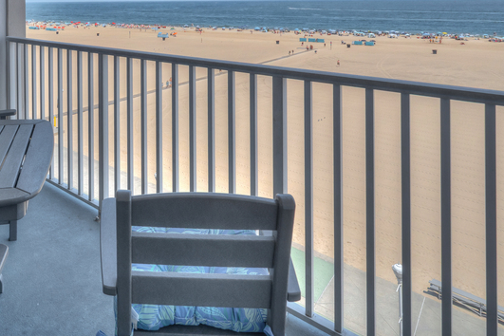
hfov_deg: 63.2
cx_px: 121
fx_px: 378
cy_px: 20
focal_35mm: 27
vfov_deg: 43.0
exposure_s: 1/800
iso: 320
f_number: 8
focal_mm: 14
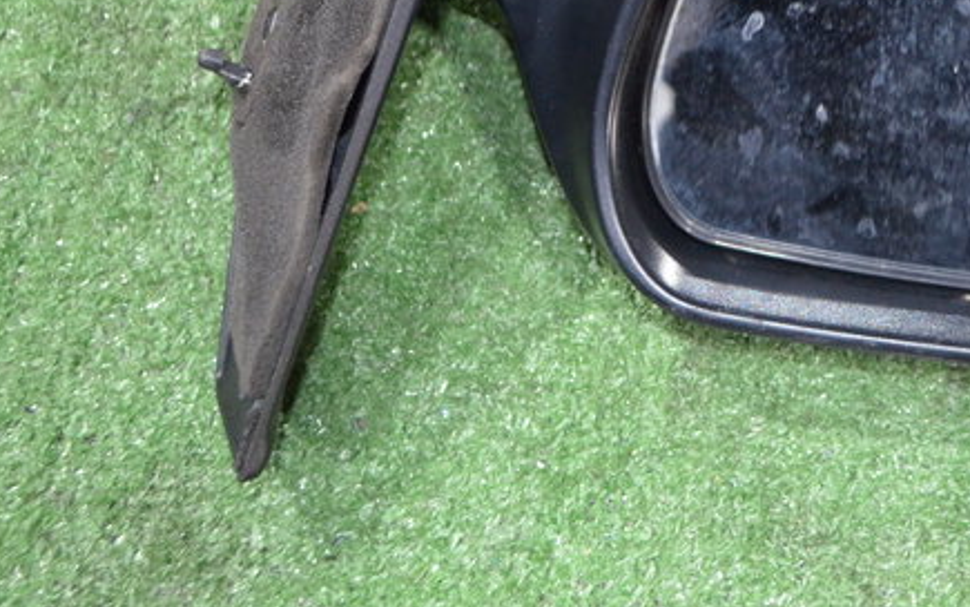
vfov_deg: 16.4
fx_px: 2089
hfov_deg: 25.3
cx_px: 876
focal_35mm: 79
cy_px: 118
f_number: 4
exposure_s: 1/60
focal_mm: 22
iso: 1600
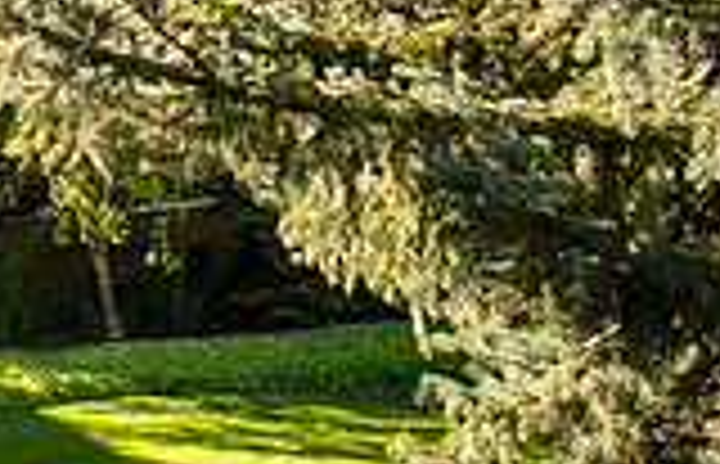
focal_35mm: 88
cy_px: -167
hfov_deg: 18.6
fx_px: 1741
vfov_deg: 14.4
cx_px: -544
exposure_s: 1/800
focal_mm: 24
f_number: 2.8
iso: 200
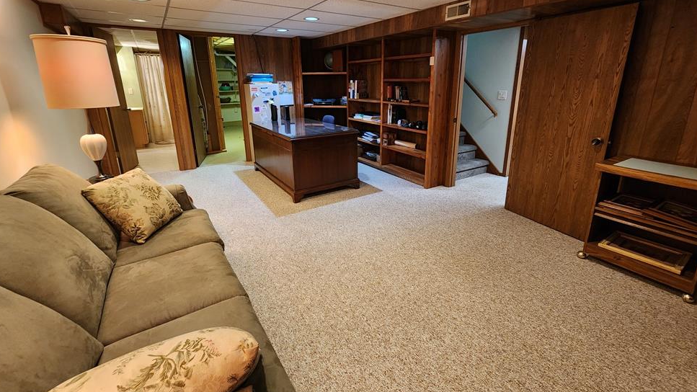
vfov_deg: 70.1
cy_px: 167
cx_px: 359
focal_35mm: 15
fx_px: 277
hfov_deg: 103.0
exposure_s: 1/40
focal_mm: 2.2
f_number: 2.2
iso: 400
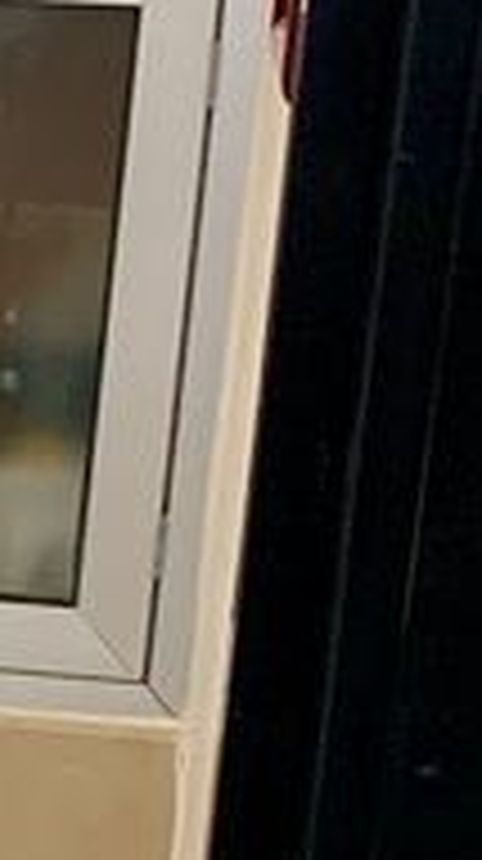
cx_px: -1225
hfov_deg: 6.0
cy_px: 851
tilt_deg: -13.1
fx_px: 4057
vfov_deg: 12.0
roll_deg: -1.7
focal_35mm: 178
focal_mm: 4.25
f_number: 1.8
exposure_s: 1/40
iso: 320
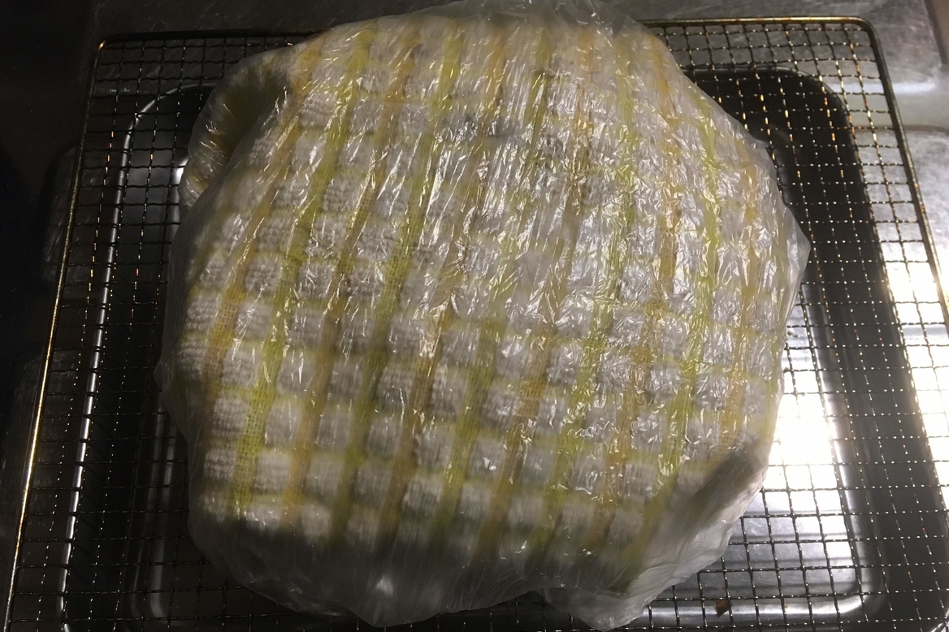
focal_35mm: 31
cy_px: 330
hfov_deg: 60.3
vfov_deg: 42.3
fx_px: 817
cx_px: 479
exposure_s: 1/33
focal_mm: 4.15
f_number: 2.2
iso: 200
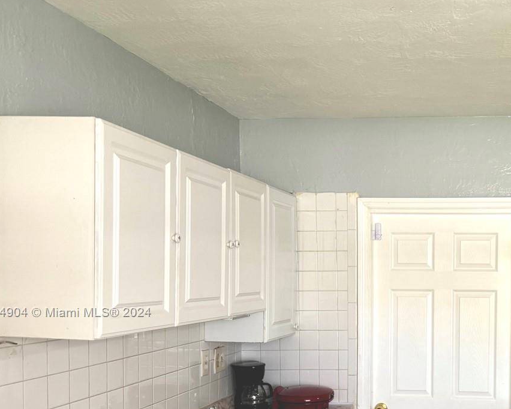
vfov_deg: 33.4
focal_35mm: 44
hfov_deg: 39.6
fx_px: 665
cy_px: 313
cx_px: 438
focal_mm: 6.86
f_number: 1.78
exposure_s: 1/60
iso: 125
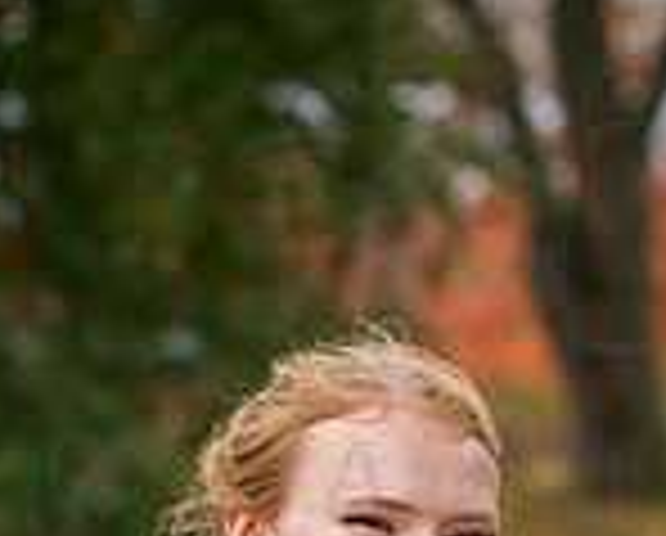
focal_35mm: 228
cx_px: 486
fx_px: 4503
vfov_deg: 6.8
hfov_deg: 8.4
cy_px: 635
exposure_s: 1/400
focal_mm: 80
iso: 640
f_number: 4
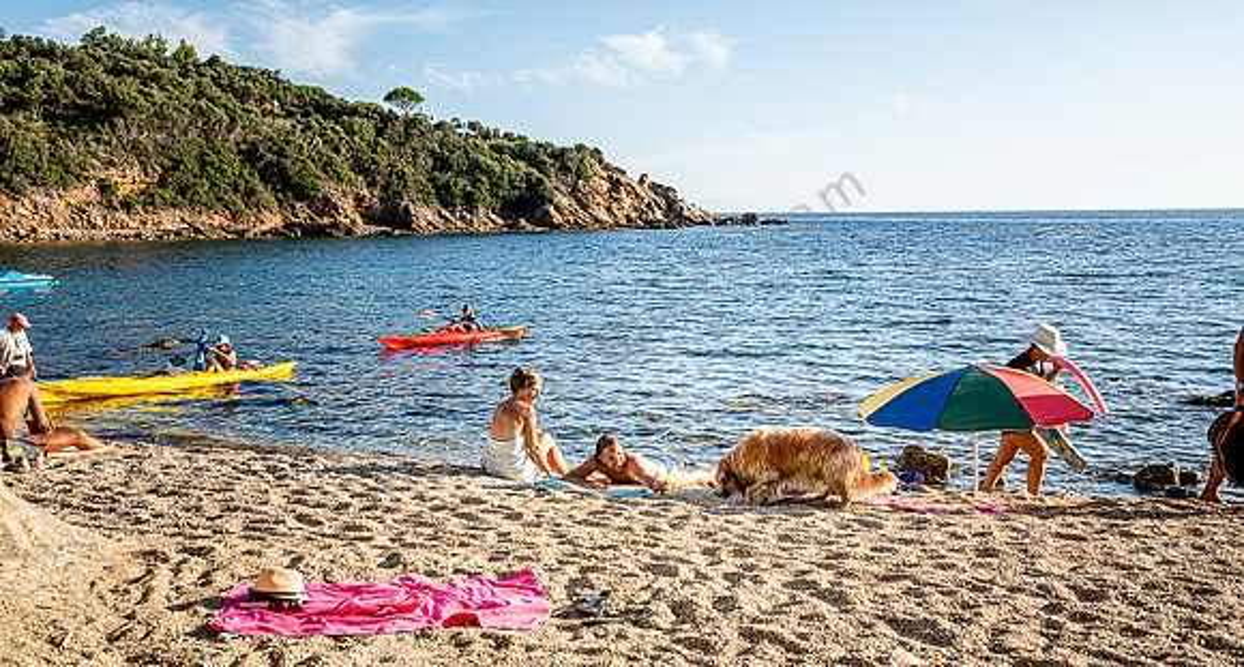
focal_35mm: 37
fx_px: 1209
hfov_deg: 54.4
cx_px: 622
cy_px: 415
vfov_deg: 30.7
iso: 100
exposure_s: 1/160
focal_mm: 35
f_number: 8
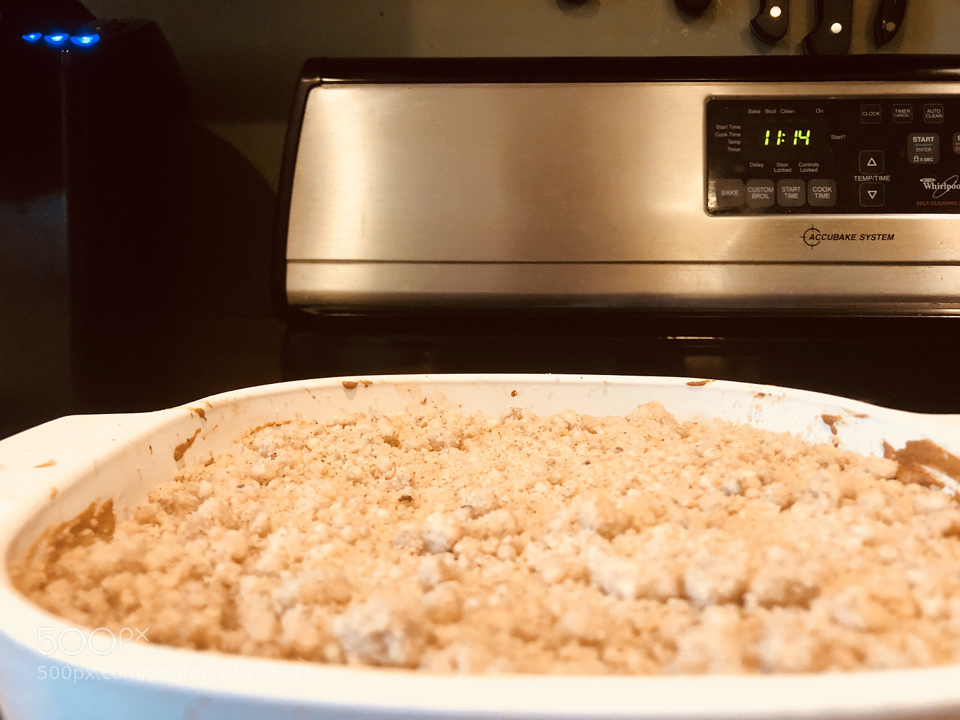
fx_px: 777
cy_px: 360
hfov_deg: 63.4
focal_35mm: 28
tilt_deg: -6.0
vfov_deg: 49.7
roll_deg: +0.0
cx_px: 480
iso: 100
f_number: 1.8
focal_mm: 3.99
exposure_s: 1/13
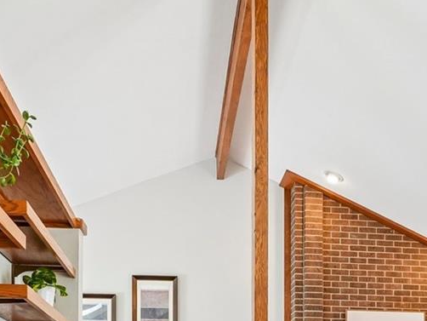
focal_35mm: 51
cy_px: 411
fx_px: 624
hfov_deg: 37.4
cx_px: 284
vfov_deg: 25.1
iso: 500
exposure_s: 1/20
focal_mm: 11
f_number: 8
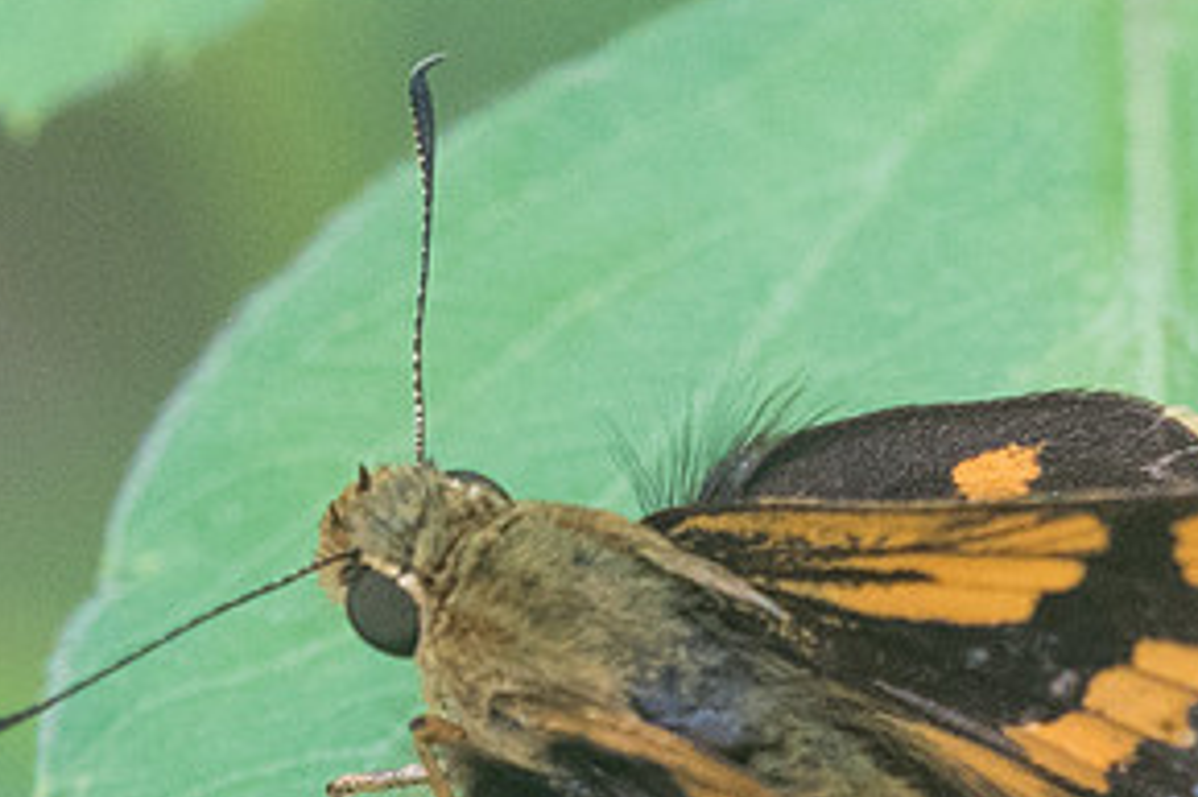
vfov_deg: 1.0
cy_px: 758
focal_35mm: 1364
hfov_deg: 1.5
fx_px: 45363
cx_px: 1060
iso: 800
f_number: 7.1
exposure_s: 1/400
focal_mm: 150
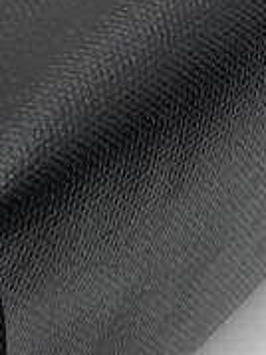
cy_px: 85
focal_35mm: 149
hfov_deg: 9.9
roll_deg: -7.1
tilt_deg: -42.0
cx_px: -16
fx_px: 1528
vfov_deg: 13.2
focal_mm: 5.7
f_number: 1.5
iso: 40
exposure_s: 1/165
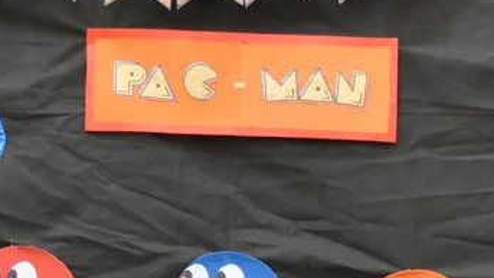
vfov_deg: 7.1
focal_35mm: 169
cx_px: 327
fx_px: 2214
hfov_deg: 12.7
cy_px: 395
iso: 400
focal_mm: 26
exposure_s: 1/60
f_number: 4.2
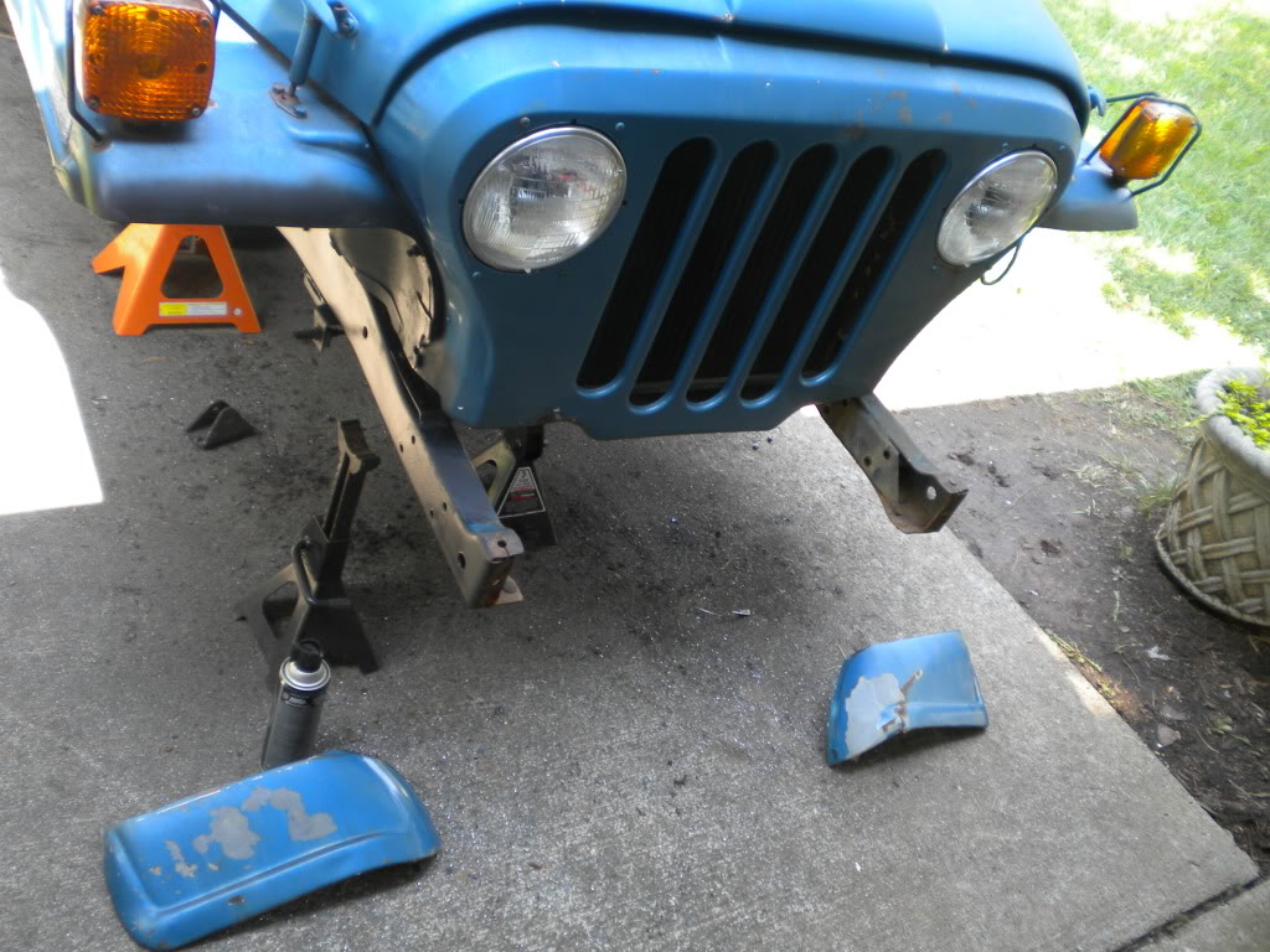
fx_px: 1284
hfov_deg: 52.6
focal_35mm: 35
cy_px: 476
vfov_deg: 40.7
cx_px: 635
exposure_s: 1/62
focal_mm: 6.3
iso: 85
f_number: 3.1
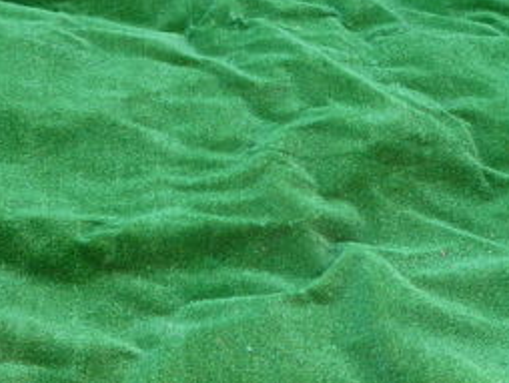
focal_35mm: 118
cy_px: 347
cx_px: 321
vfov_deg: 12.5
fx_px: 1737
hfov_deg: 16.7
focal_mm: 5.2
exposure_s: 1/80
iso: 100
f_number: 3.3
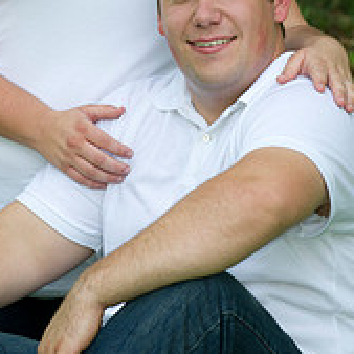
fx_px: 4454
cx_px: 131
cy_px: 34
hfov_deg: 4.6
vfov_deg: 4.5
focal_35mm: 385
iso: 400
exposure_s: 1/200
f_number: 5.6
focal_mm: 170
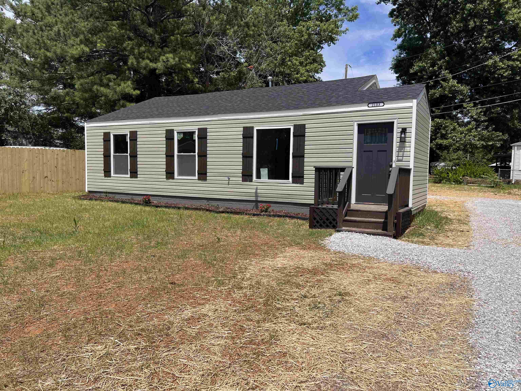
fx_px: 391
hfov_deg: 67.3
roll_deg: -0.7
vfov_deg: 53.1
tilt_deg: -4.0
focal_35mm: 26
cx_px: 260
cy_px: 196
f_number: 1.5
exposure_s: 1/6211
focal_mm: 5.7
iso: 50
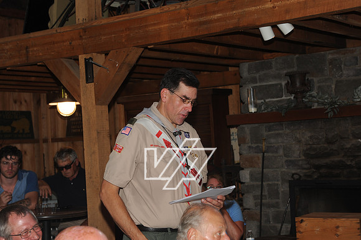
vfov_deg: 19.4
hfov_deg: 28.9
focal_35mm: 70
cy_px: 120
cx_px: 180
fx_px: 702
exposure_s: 1/30
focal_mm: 70
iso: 400
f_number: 5.6
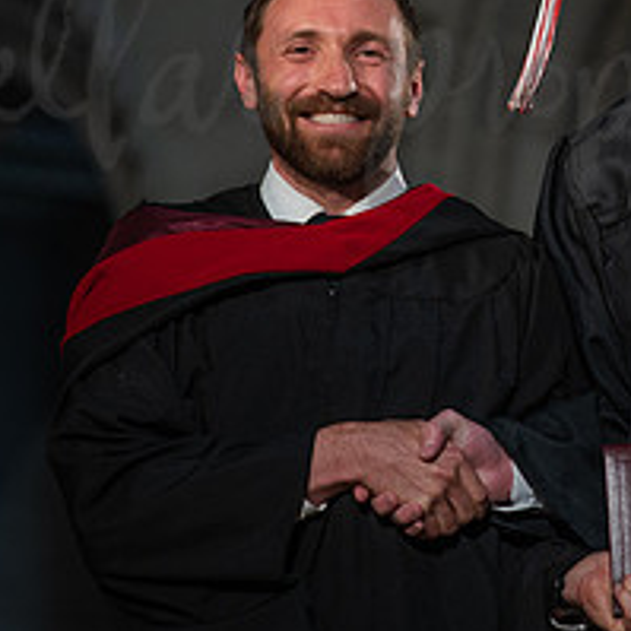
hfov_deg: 8.3
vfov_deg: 8.3
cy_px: 70
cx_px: 656
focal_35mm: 210
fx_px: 4331
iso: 1250
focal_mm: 85
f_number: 2.5
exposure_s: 1/320
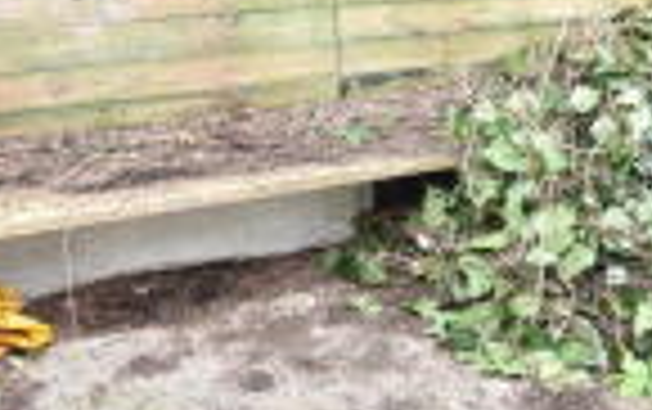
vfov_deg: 24.6
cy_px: -7
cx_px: 445
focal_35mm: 50
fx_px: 889
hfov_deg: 39.7
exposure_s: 1/160
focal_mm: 10
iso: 500
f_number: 6.3
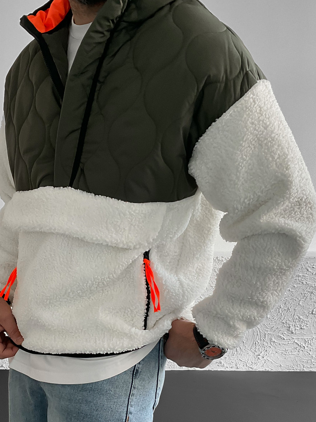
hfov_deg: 28.9
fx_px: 609
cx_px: 99
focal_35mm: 50
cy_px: 337
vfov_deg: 36.9
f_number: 1.8
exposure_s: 1/60
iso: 80
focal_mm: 3
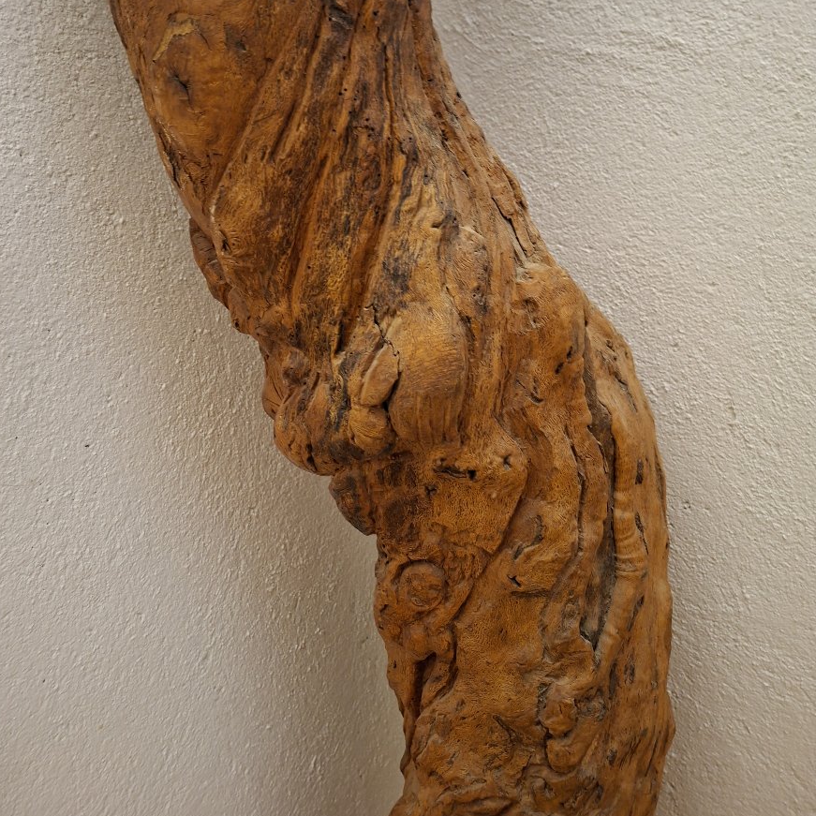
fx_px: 747
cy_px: 313
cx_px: 412
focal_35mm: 28
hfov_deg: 57.3
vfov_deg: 56.7
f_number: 1.8
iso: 800
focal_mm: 5.54
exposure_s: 1/24
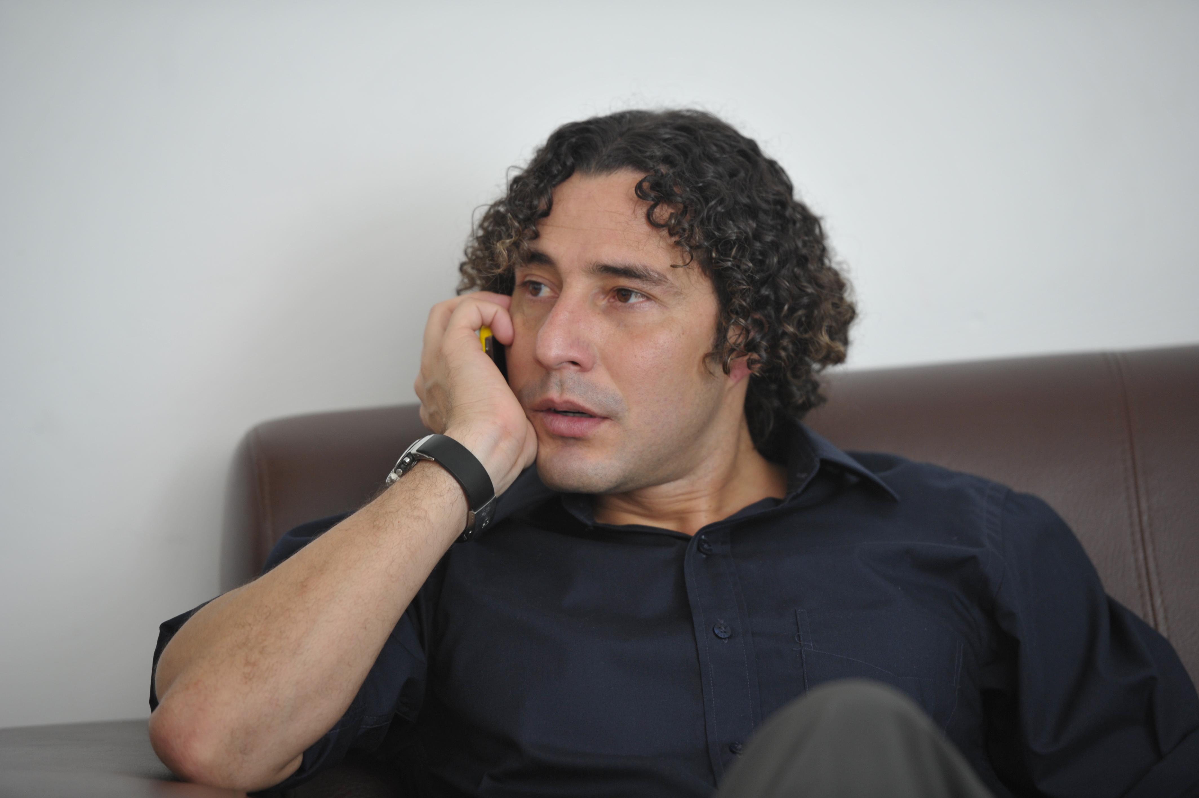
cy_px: 399
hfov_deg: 11.1
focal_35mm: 185
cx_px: 600
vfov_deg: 7.4
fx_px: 6157
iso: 800
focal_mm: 185
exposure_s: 1/50
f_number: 2.8
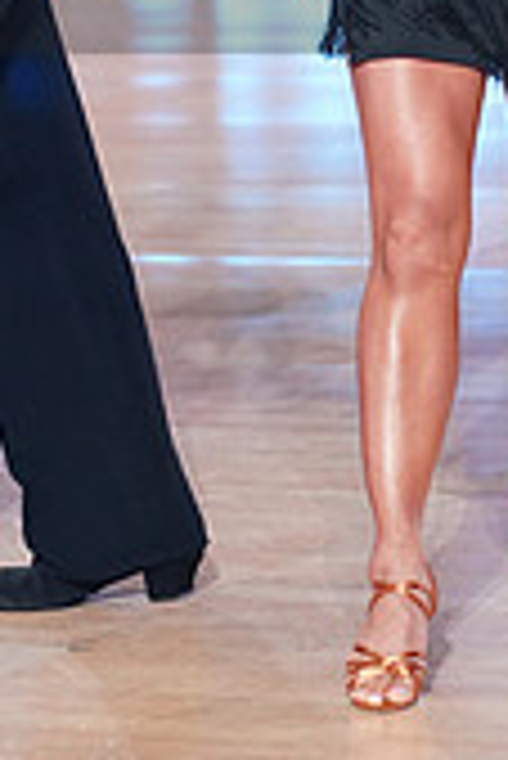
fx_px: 5449
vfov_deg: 7.9
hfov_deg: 5.3
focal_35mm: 258
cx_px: 151
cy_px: -94
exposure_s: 1/400
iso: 2000
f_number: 2.8
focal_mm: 75
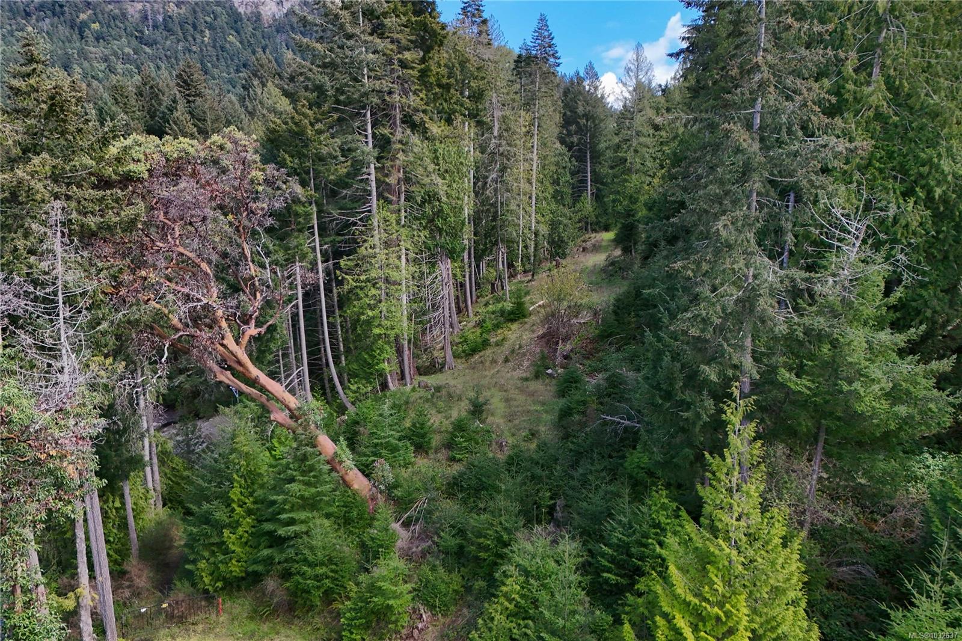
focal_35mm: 30
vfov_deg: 43.6
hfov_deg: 61.9
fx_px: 801
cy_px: 320
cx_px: 481
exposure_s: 1/3200
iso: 100
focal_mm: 20
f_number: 1.8
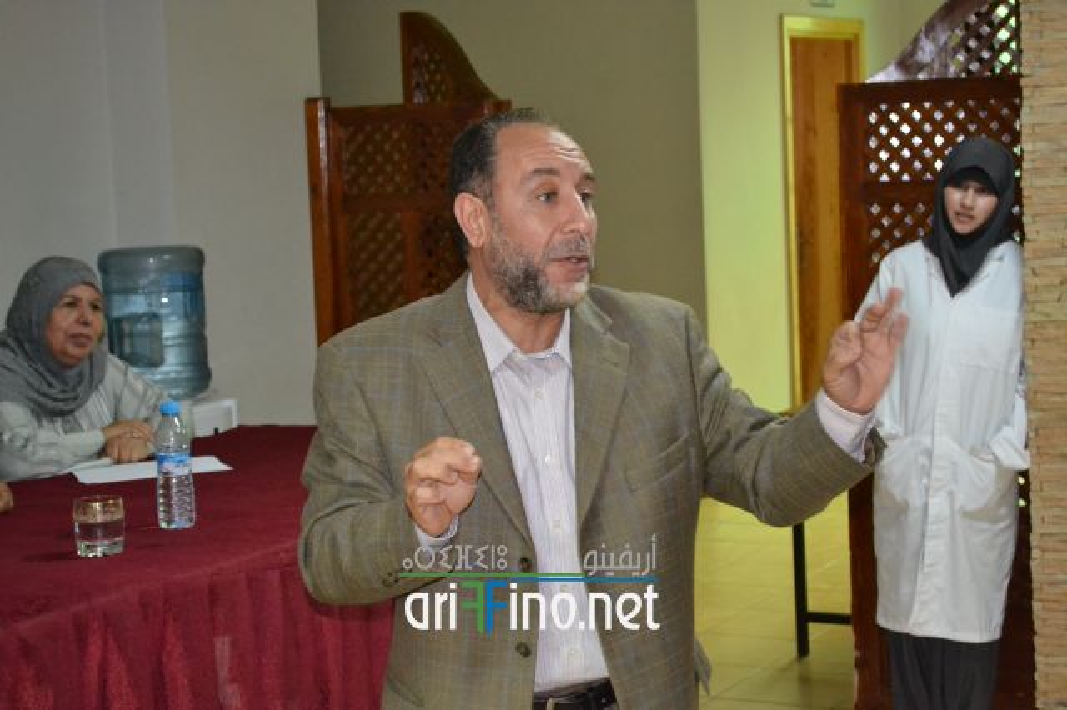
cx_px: 534
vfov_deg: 18.9
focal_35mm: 72
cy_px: 355
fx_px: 2133
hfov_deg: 28.1
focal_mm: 48
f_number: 5.6
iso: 3200
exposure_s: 1/60
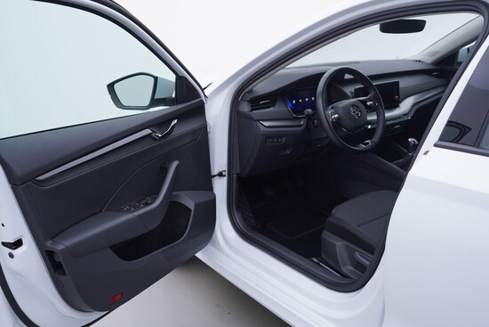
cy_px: 164
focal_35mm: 36
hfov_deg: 53.1
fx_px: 489
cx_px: 244
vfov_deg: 36.9
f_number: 3.5
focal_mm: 24
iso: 125
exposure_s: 1/60
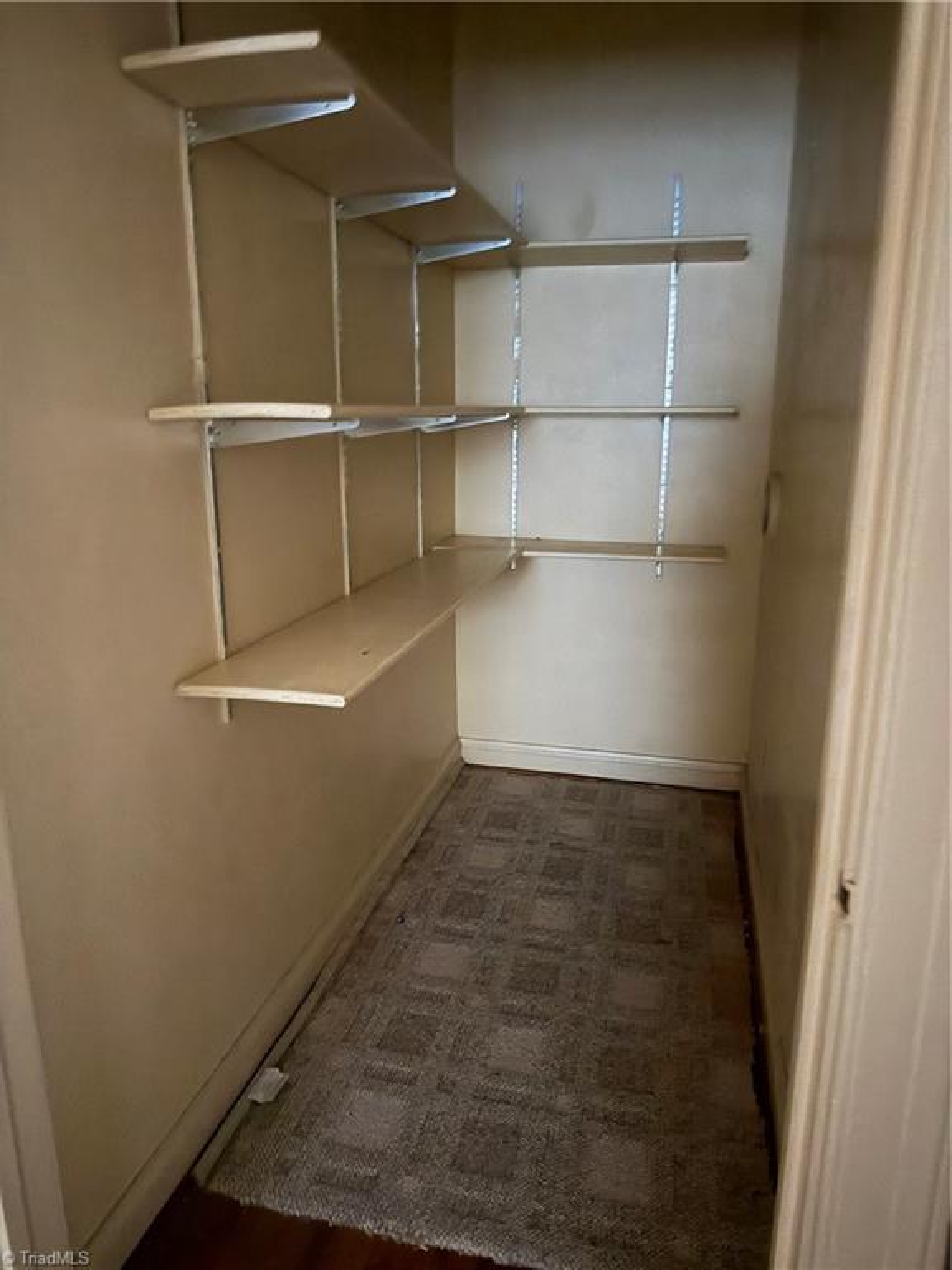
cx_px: 476
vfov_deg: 71.6
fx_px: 880
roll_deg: +1.4
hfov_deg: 56.8
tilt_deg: -14.4
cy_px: 635
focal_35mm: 24
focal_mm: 6.76
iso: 1600
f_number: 1.78
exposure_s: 1/9
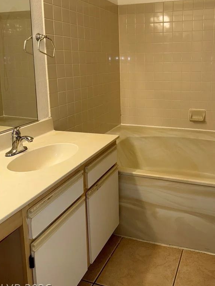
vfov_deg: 56.1
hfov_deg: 43.6
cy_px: 106
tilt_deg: -8.6
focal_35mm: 32
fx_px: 265
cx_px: 141
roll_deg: +0.1
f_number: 1.78
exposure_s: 1/41
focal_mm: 6.76
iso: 50
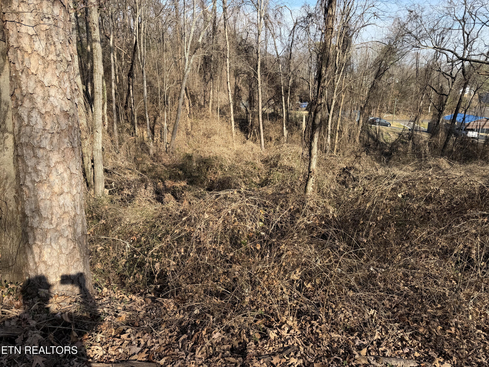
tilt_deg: -16.1
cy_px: 184
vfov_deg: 56.8
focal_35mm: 24
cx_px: 244
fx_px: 339
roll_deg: +3.1
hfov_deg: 71.6
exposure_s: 1/1727
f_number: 1.78
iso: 80
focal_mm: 6.76
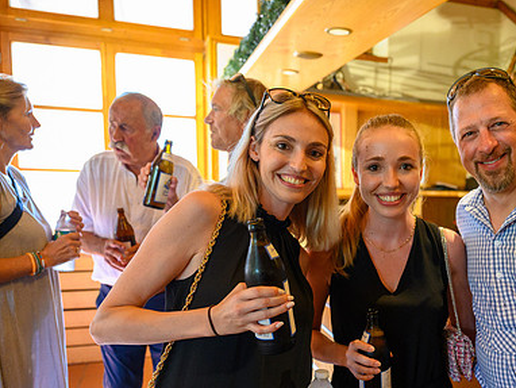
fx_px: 522
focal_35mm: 35
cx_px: 380
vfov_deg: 40.2
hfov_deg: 50.7
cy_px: 260
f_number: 2.8
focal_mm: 24
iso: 4000
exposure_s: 1/160
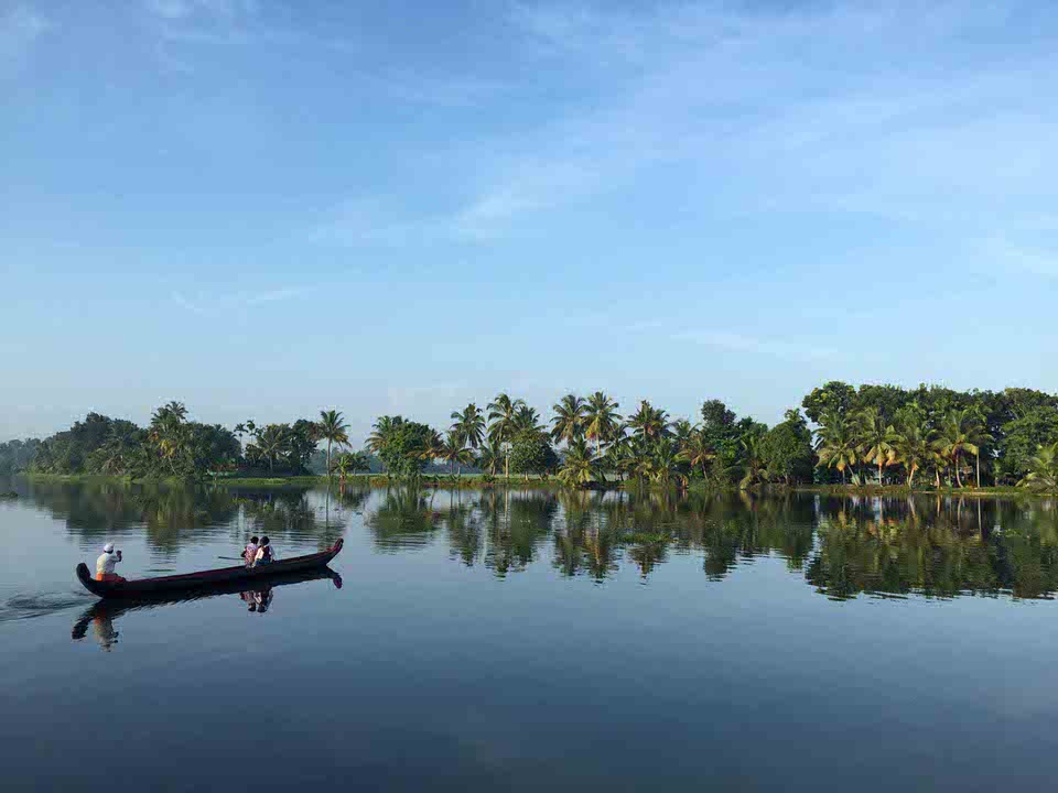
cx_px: 529
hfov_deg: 61.7
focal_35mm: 29
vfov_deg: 48.2
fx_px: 886
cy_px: 396
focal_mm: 4.15
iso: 32
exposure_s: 1/1130
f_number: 2.2
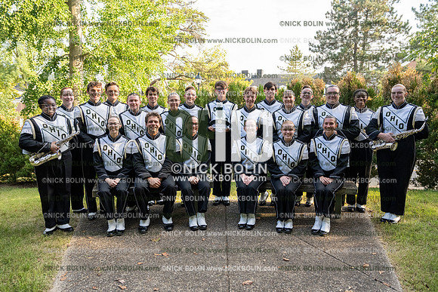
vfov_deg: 45.7
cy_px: 146
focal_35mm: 28
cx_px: 219
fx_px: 347
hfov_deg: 64.5
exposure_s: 1/640
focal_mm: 28.5
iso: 1250
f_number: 5.6
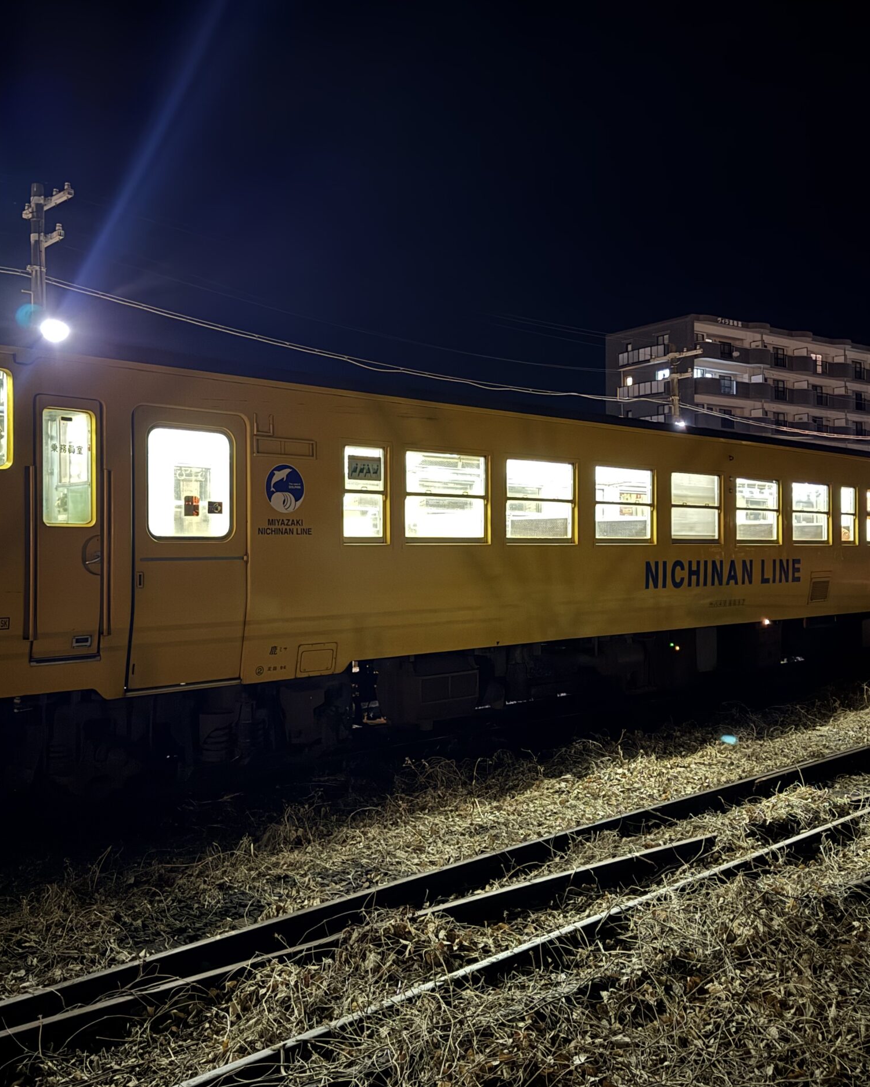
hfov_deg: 45.7
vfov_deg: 55.7
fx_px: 1030
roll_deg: +0.5
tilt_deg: +1.3
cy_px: 538
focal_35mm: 32
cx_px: 397
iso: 1250
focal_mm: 6.76
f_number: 1.78
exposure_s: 1/5
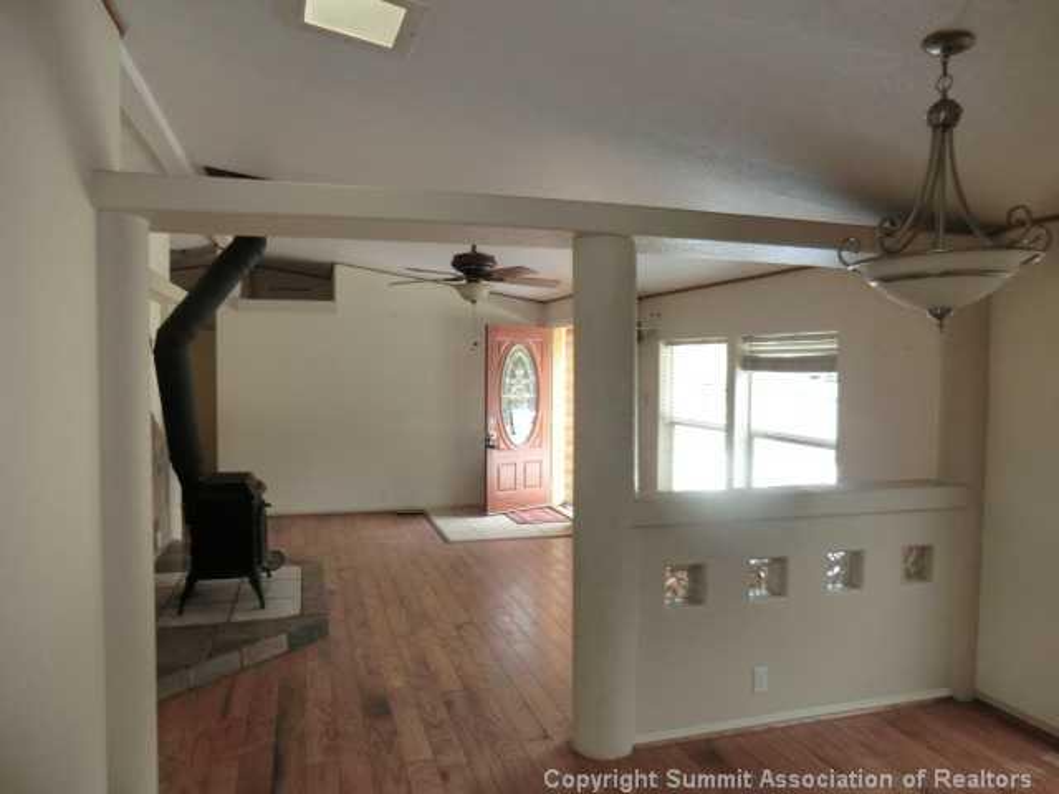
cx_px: 530
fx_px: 734
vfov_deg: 56.8
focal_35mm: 24
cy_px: 397
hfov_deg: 71.6
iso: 125
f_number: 3.2
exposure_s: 1/60
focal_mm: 4.3
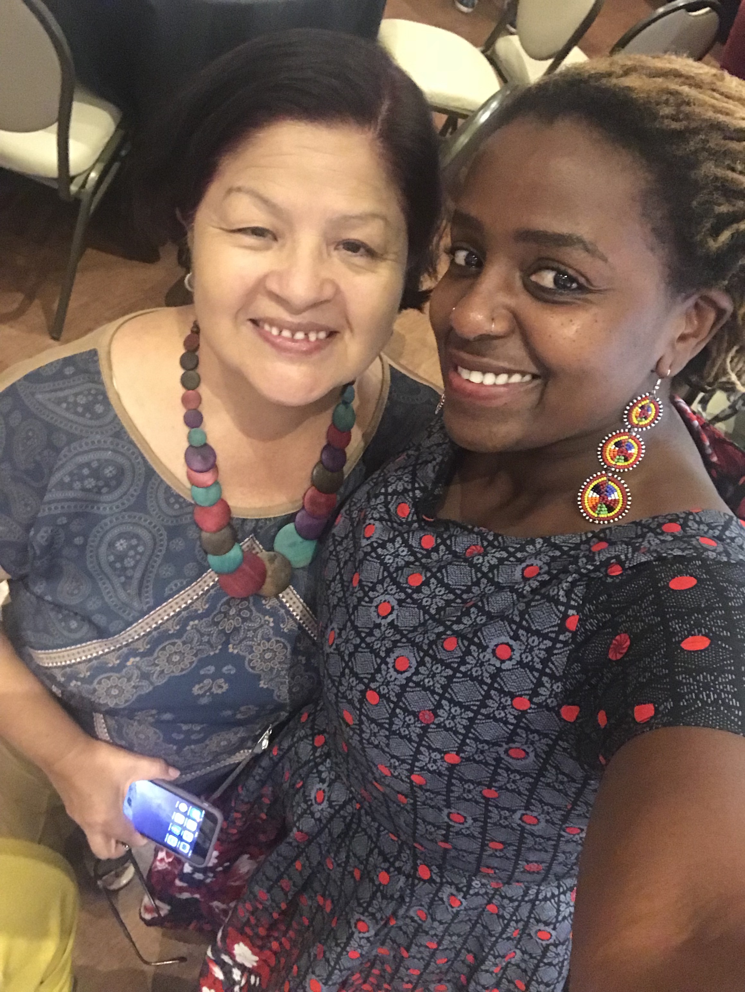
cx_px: 372
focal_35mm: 32
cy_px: 496
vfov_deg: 56.8
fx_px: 917
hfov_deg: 44.2
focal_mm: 2.87
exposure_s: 1/15
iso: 320
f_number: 2.2
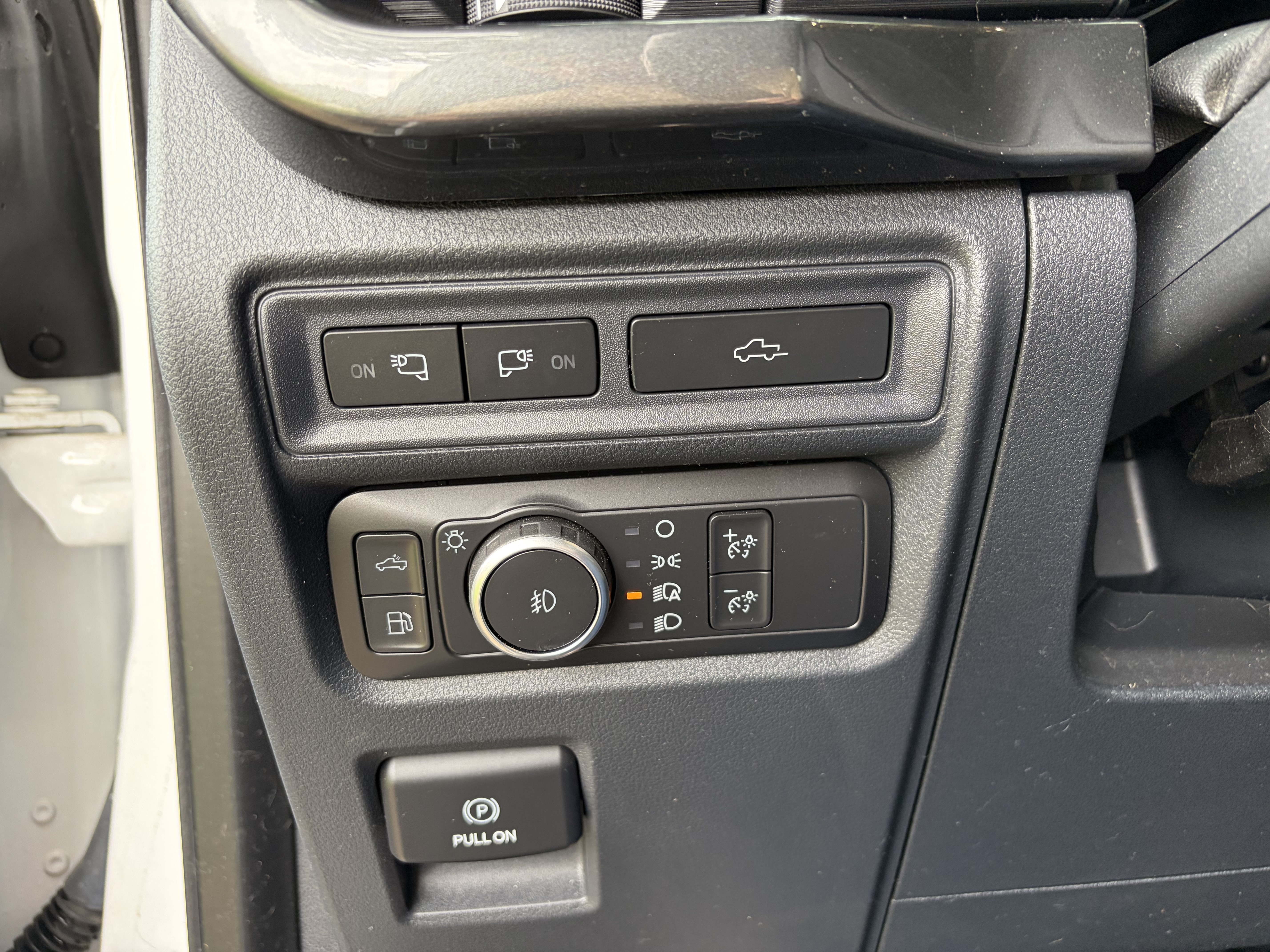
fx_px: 954
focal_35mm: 26
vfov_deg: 53.1
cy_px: 476
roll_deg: +2.9
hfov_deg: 67.3
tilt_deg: -8.5
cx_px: 635
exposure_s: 1/60
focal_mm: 5.96
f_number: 1.6
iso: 160
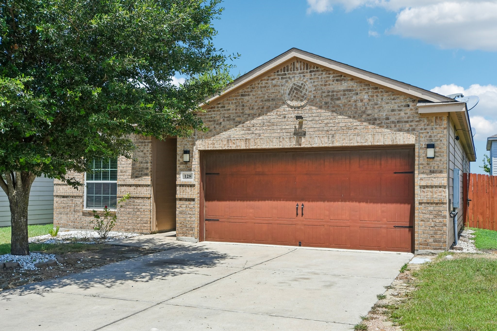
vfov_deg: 36.9
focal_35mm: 36
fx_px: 497
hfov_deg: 53.1
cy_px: 166
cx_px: 248
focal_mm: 24
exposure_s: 1/800
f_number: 8
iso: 400
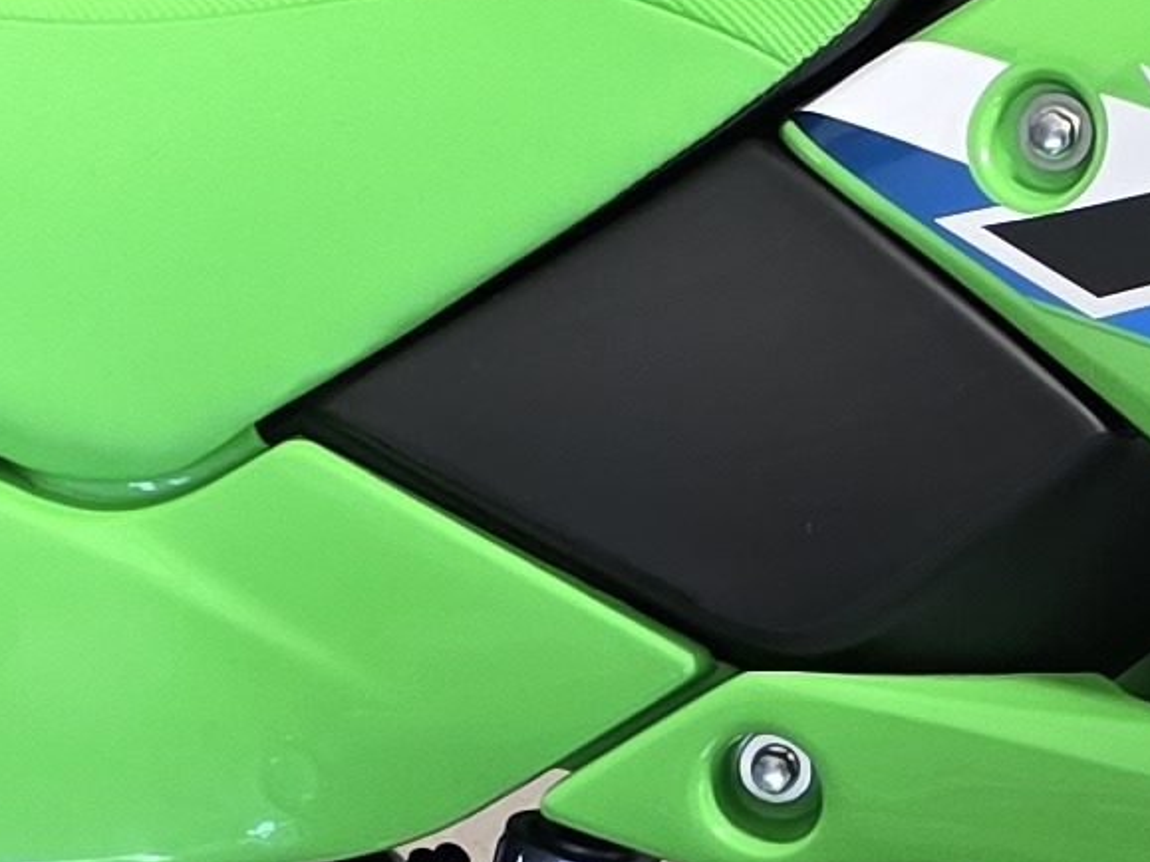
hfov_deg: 12.4
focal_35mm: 159
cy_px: 1170
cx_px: 699
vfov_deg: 9.2
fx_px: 5281
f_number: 1.7
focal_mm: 6.3
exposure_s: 1/120
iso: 800
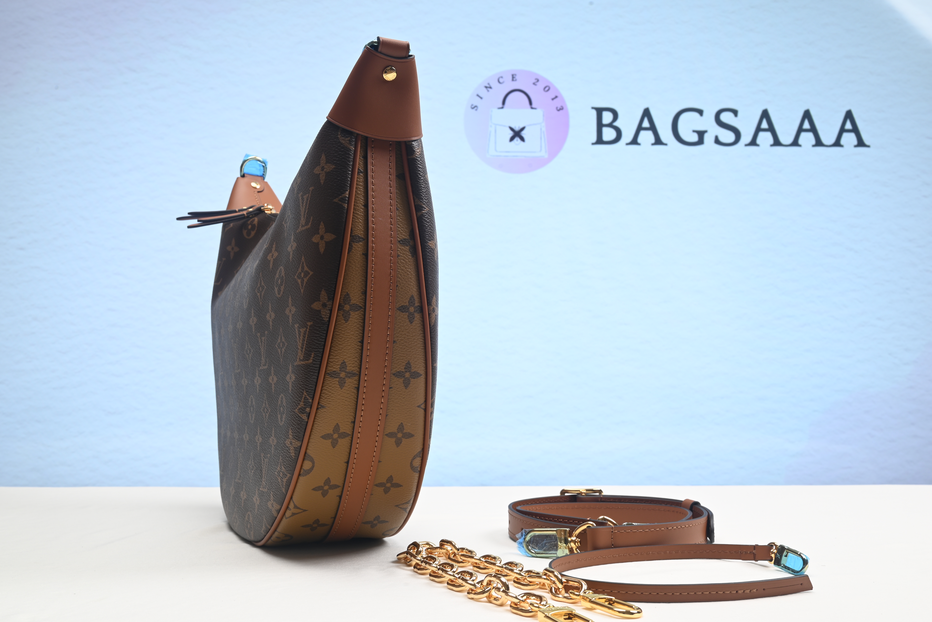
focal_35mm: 38
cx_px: 466
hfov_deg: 50.7
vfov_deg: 35.1
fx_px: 984
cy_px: 311
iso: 100
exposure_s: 1/2
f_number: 16
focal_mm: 38
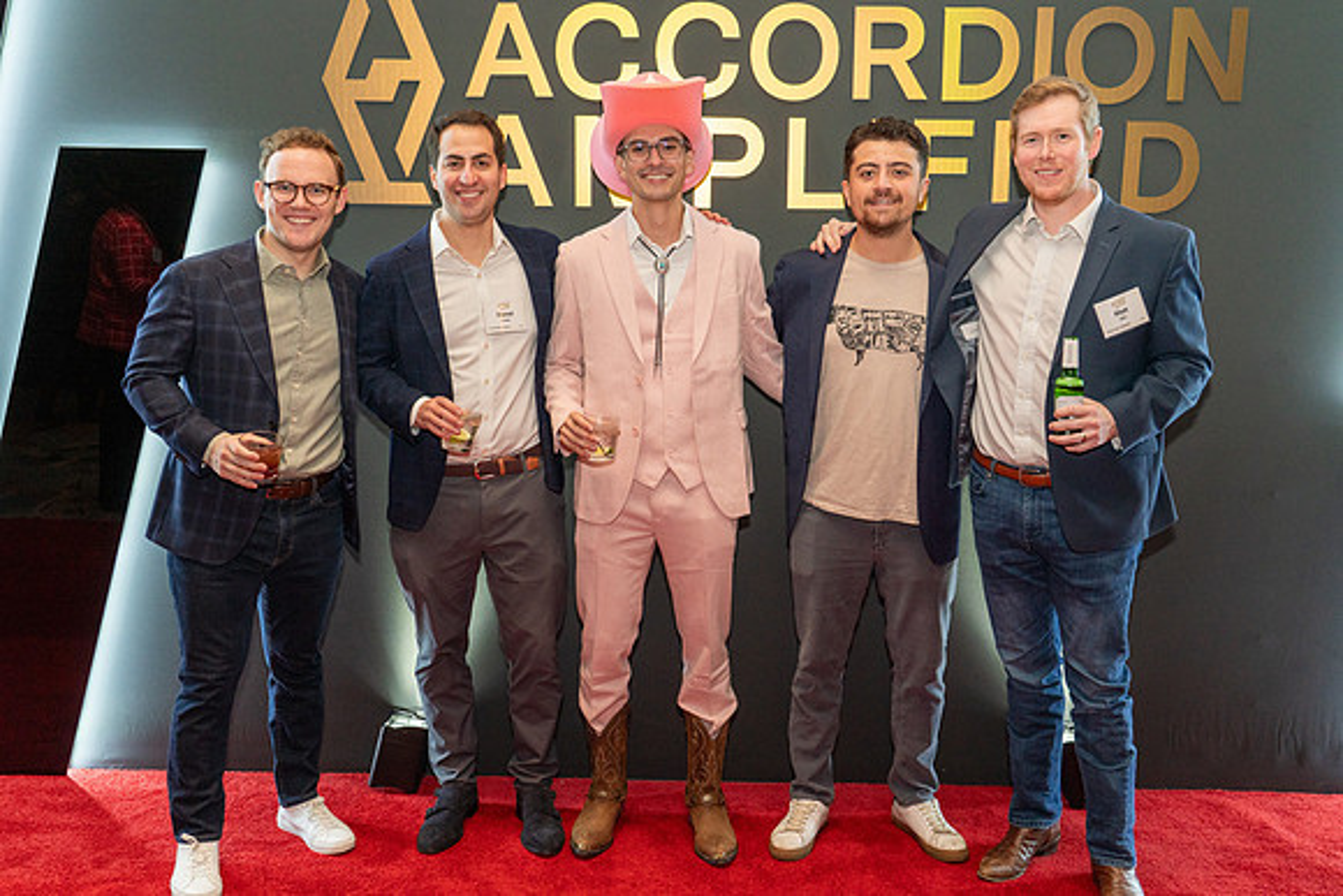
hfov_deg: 55.8
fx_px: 1269
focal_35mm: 34
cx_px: 672
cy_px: 448
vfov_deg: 38.9
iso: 1600
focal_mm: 34
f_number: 5.6
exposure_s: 1/100
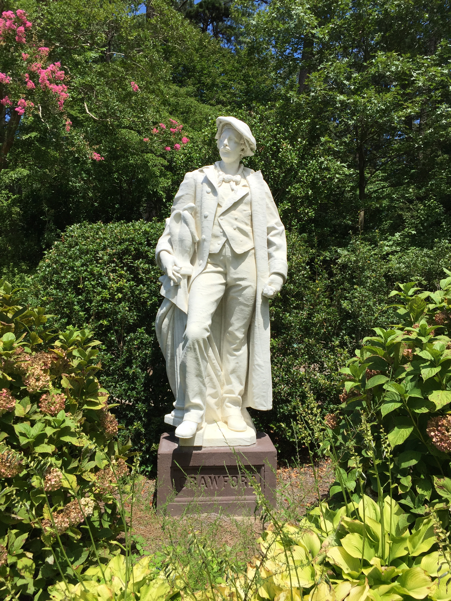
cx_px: 226
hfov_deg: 48.2
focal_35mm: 29
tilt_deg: -1.2
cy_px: 300
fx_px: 504
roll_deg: -0.1
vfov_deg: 61.7
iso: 32
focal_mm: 4.15
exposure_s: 1/2639
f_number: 2.2
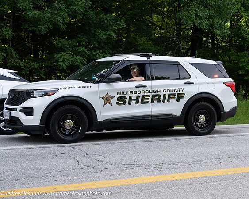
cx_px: 210
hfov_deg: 22.3
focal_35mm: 84
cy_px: 91
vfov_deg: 18.2
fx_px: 622
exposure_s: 1/1600
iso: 1000
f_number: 4
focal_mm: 53
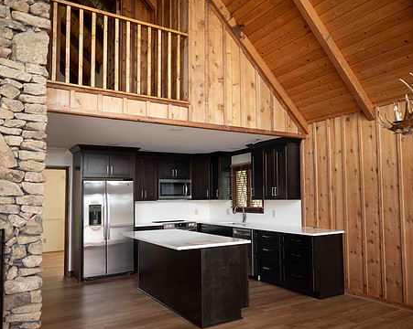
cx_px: 234
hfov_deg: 60.3
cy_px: 172
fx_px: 354
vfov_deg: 49.9
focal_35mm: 29
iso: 1000
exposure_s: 1/250
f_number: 2.5
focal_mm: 24
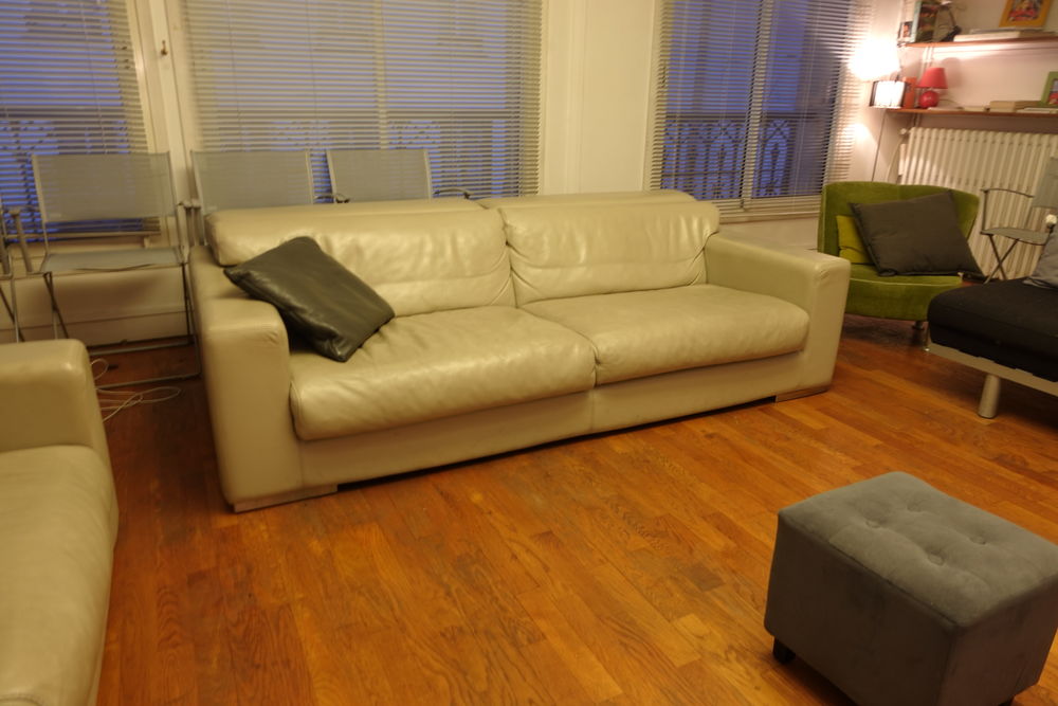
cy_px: 353
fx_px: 705
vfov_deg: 53.1
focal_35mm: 24
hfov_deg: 73.7
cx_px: 529
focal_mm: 9.4
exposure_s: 1/10
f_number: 1.8
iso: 80
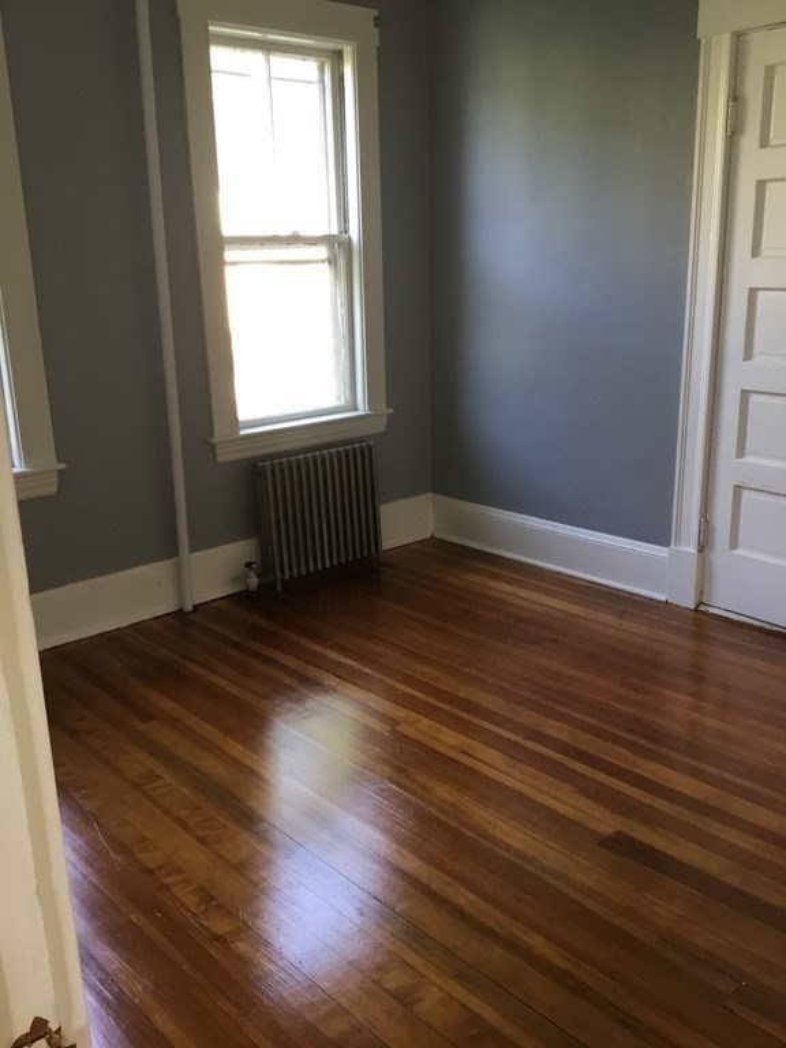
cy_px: 524
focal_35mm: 31
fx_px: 939
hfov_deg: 45.4
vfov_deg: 58.4
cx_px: 393
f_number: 2.4
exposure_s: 1/33
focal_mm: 3.3
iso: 64
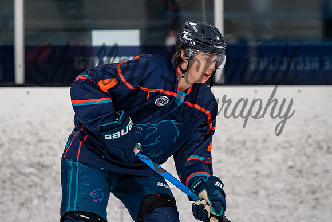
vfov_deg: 2.8
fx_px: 4481
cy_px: 56
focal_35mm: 486
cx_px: 201
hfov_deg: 4.2
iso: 2000
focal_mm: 200
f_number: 3.2
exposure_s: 1/800
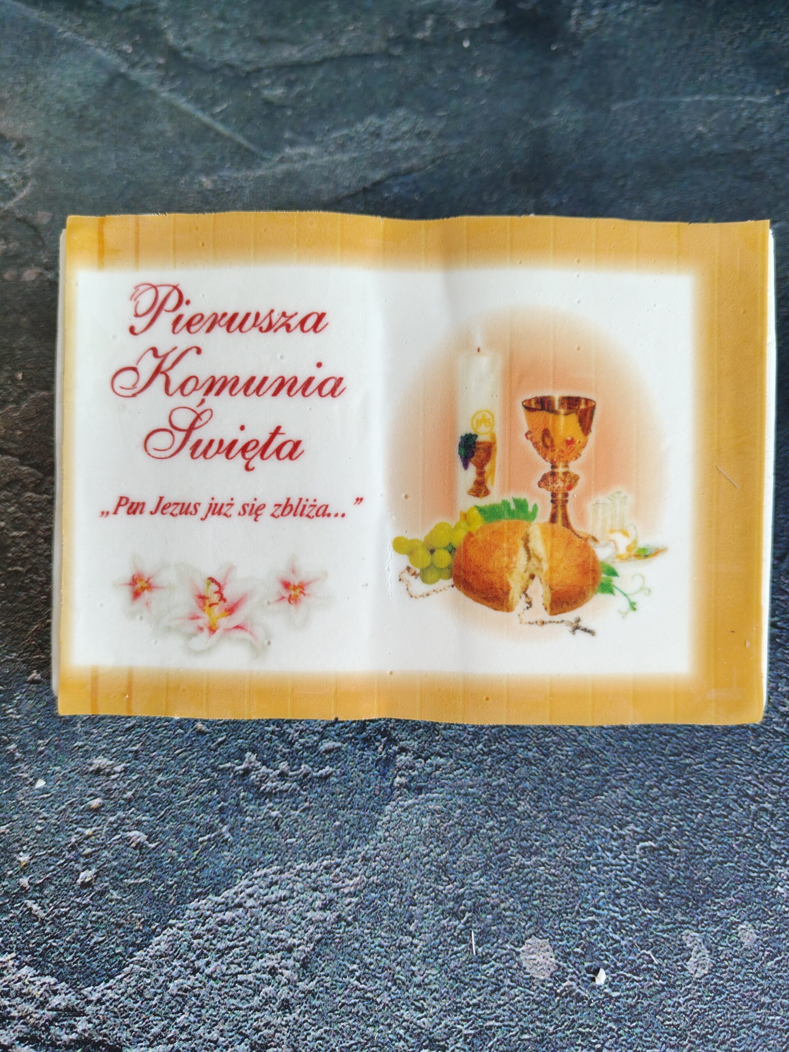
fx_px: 729
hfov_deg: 56.8
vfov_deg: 71.6
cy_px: 526
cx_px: 394
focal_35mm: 24
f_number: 1.8
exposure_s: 1/50
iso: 160
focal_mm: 5.59
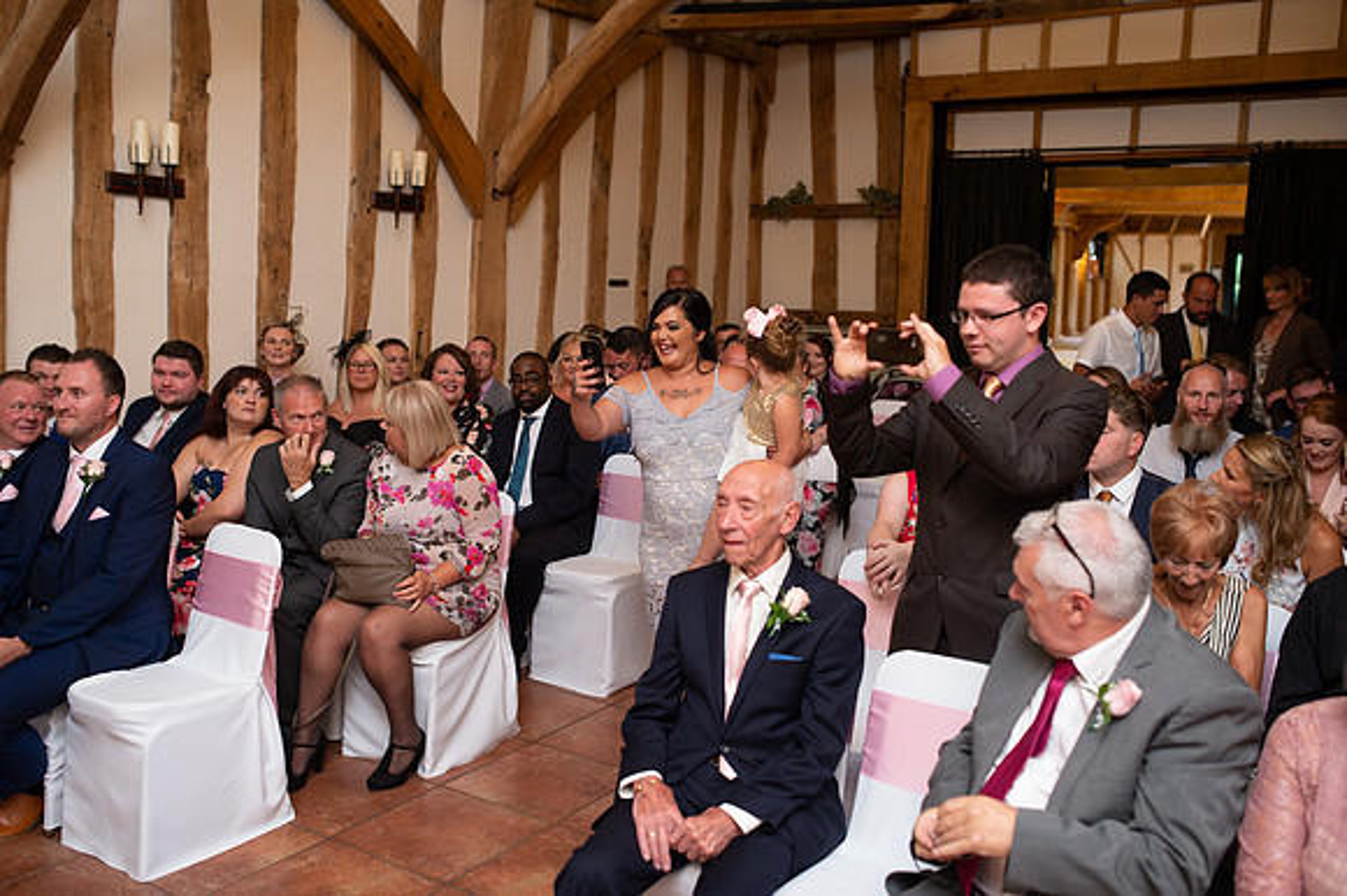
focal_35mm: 35
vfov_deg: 37.8
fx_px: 1309
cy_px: 448
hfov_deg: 54.5
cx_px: 674
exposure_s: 1/100
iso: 500
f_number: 2.8
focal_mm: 35
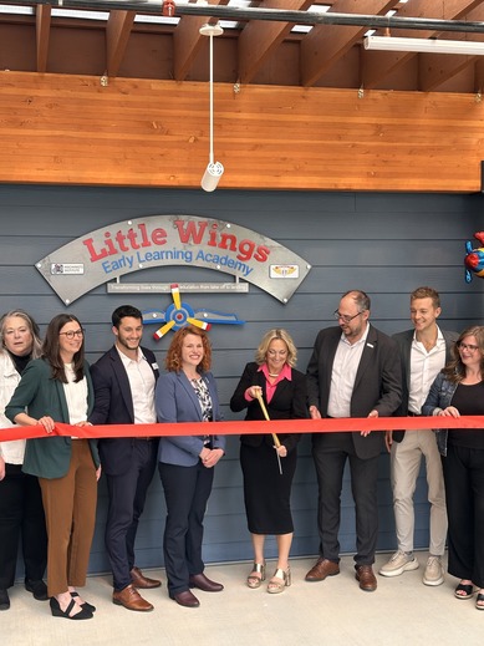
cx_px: 242
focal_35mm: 48
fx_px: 895
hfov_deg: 30.3
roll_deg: -0.1
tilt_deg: -2.5
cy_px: 323
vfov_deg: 39.7
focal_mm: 6.86
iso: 50
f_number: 1.78
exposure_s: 1/121
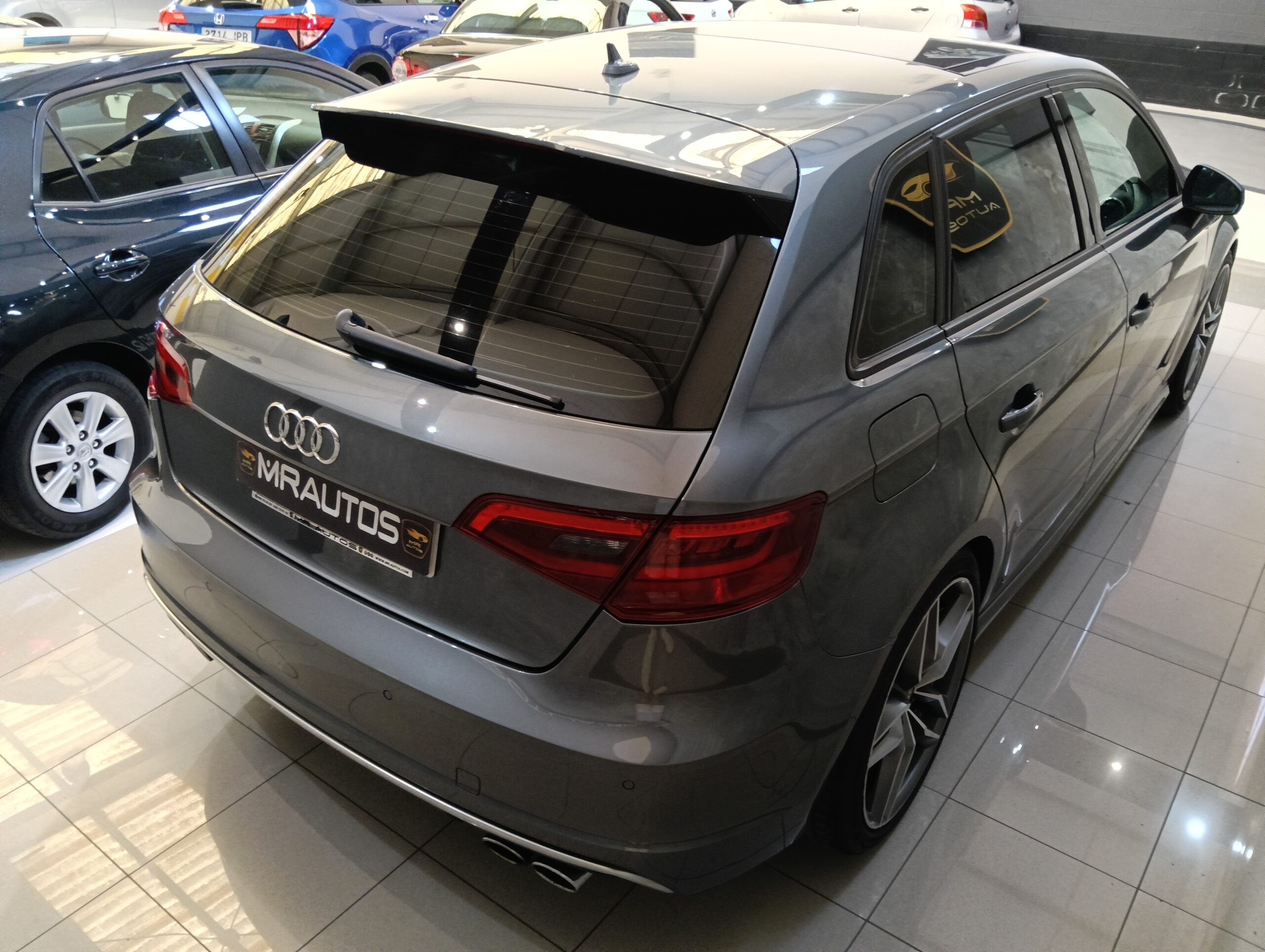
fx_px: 988
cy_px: 476
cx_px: 632
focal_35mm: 27
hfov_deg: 65.2
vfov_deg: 51.5
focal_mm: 3.98
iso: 640
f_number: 16
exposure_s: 1/33.3
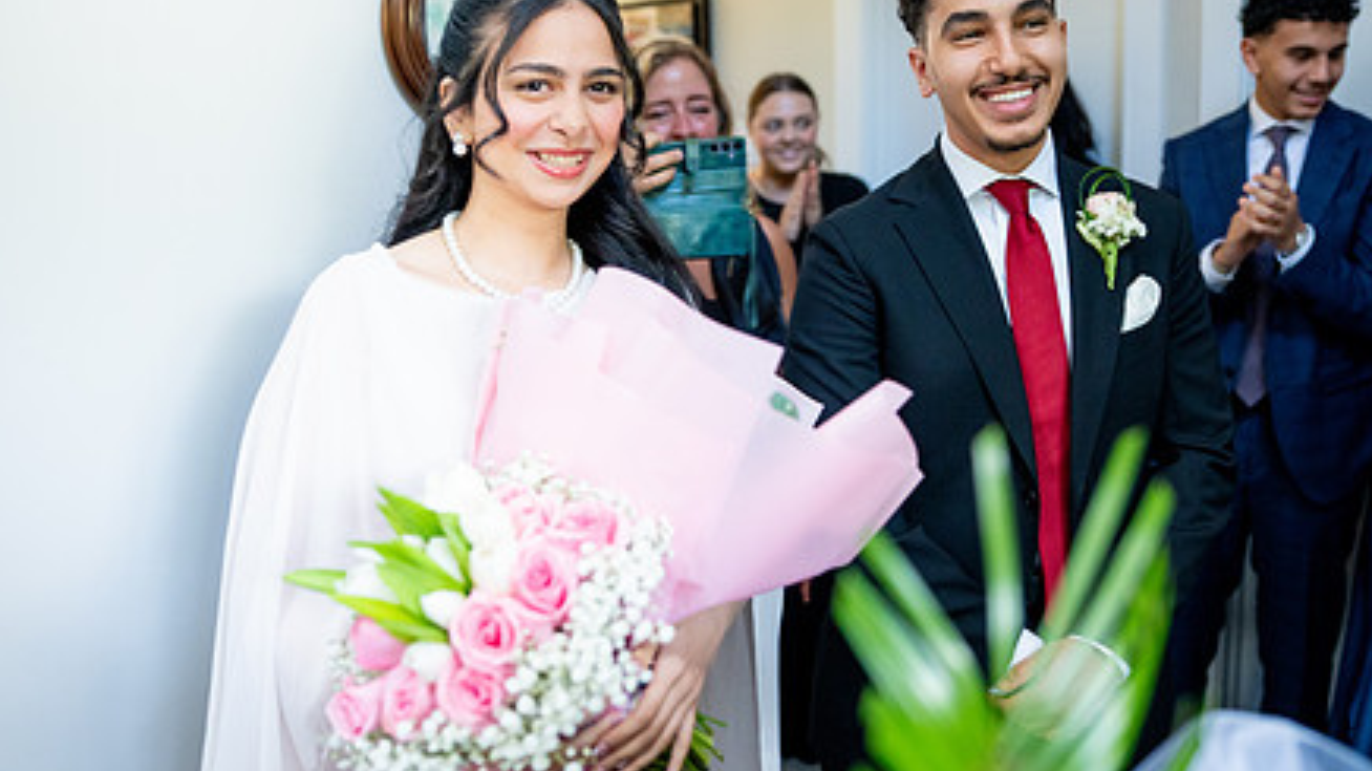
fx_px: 1418
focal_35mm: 39
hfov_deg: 51.4
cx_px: 806
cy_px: 304
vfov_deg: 30.3
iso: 2500
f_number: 2
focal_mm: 28
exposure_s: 1/250
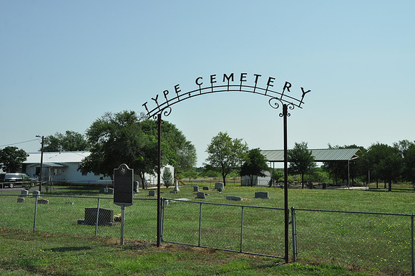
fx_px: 483
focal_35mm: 42
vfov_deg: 31.8
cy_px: 138
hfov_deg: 46.5
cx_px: 208
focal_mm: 28
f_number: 11
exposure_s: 1/125
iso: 200
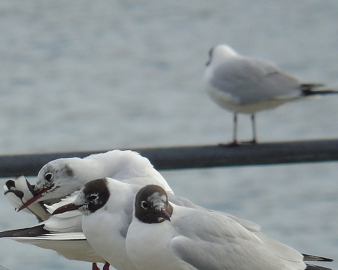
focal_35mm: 1324
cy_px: 212
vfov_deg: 1.2
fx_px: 13241
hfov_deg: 1.5
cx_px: -24
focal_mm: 98
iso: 80
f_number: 5.7
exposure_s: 1/250
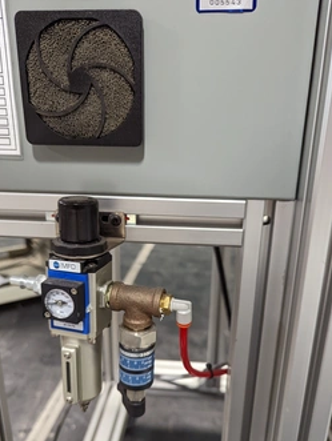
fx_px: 370
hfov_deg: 48.3
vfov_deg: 61.1
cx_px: 166
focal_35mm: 29
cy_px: 262
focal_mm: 6.81
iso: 1425
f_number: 1.85
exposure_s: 1/154
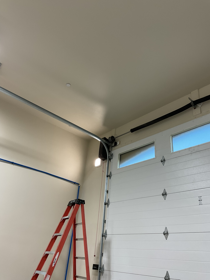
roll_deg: -10.2
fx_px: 235
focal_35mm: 29
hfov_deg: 48.2
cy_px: 140
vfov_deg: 61.7
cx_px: 105
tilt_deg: +27.6
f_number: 1.8
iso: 50
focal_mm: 3
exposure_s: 1/120
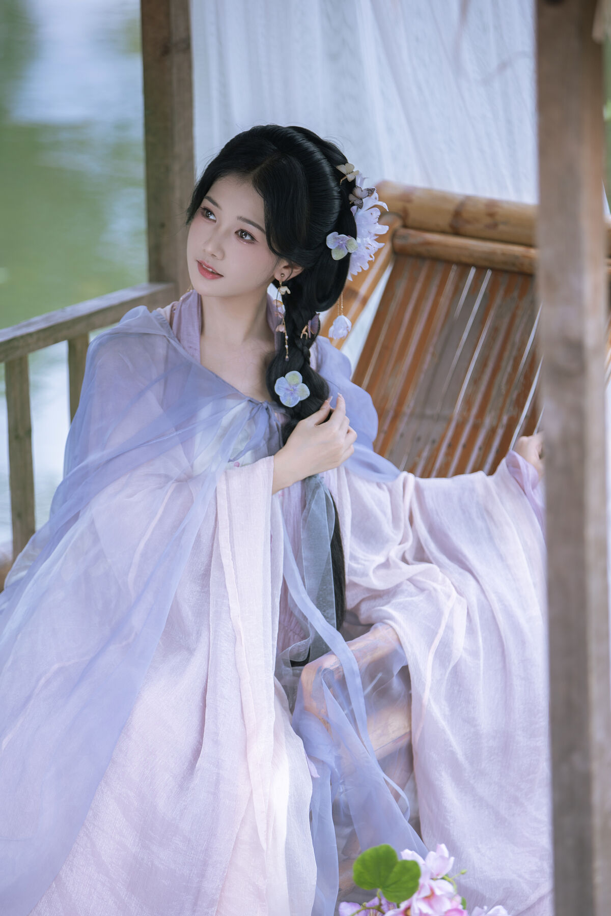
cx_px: 306
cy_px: 458
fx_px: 3946
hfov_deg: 8.9
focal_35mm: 155
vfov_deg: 13.2
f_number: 2.8
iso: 100
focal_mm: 155
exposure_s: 1/640
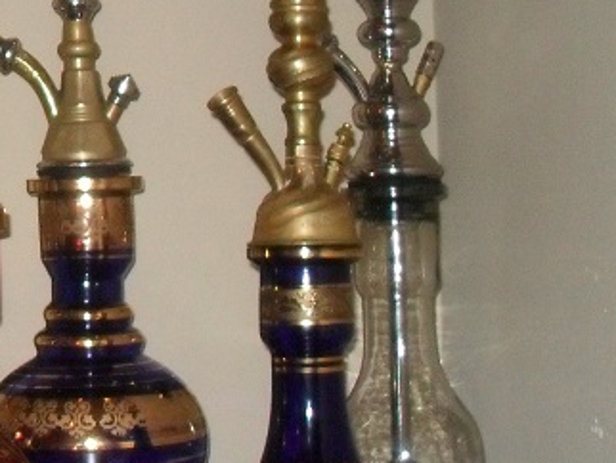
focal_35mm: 99
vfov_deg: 14.8
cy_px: 48
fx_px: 1763
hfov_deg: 18.4
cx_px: -201
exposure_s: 1/45
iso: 400
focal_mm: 6.2
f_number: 2.8
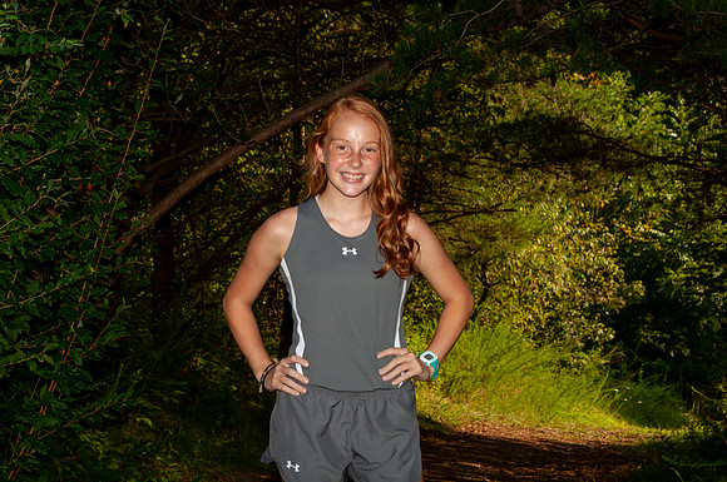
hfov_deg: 24.6
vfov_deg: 16.5
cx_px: 364
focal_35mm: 82
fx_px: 1664
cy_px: 241
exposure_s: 1/200
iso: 125
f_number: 7.1
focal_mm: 55
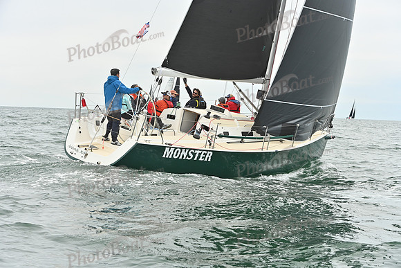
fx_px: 780
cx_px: 200
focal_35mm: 70
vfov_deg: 19.5
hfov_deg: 28.8
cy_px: 134
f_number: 6.3
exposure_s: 1/1000
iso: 320
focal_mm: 70
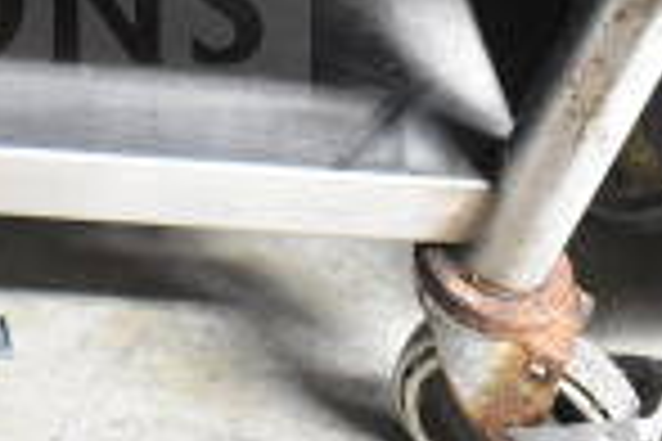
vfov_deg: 11.6
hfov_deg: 17.2
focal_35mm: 112
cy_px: -250
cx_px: -198
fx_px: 2059
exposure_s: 1/30
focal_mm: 18
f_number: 3.5
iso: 4000
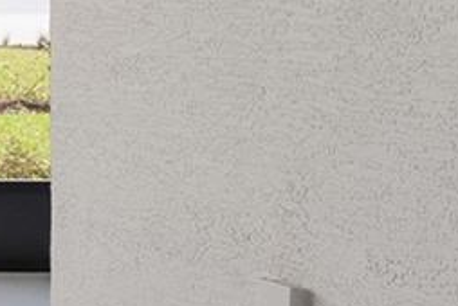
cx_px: -685
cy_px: -20
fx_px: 1121
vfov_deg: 15.2
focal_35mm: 88
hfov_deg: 14.1
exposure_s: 1/200
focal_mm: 14
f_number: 7.1
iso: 250
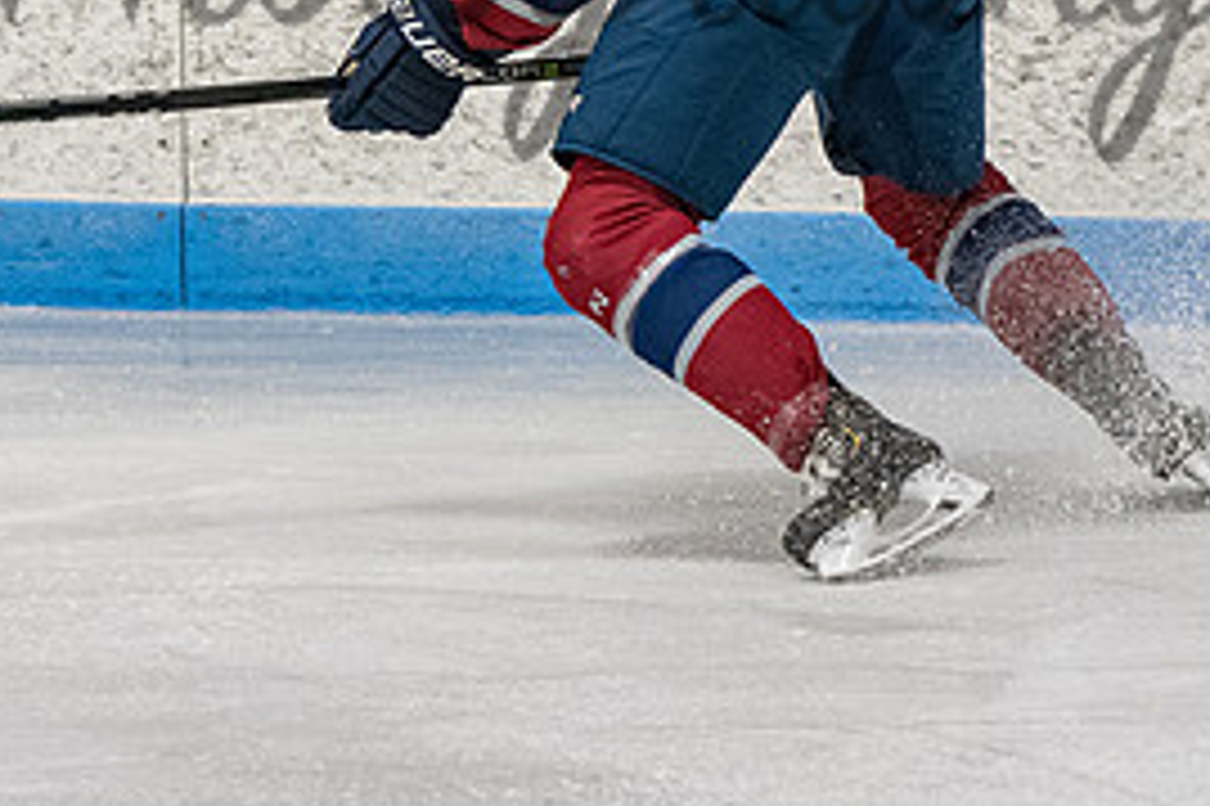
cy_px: -96
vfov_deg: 2.4
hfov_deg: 3.7
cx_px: 409
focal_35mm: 564
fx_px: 18944
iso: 2500
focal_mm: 150
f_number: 3.5
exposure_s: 1/800
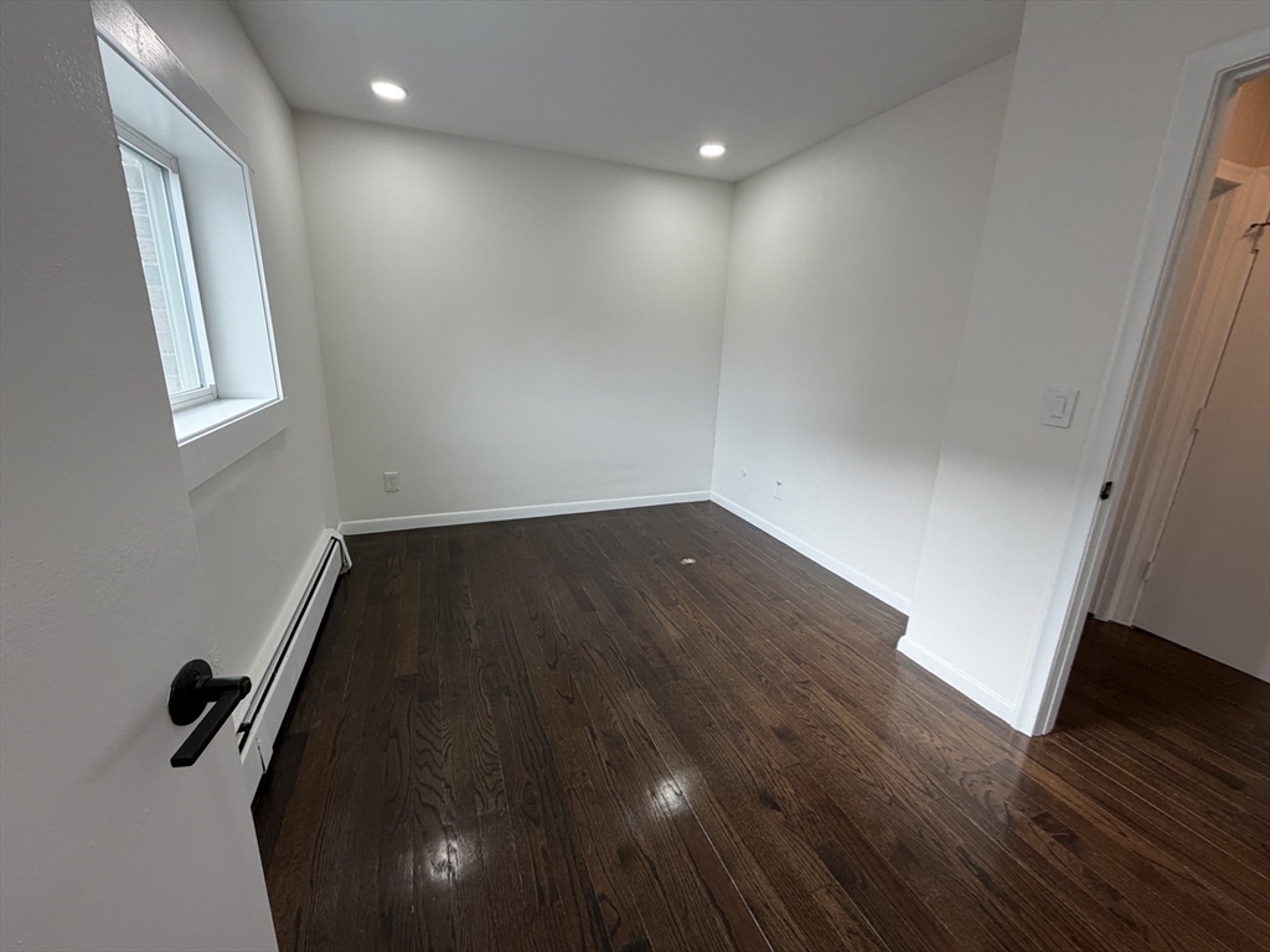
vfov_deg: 85.7
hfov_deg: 102.1
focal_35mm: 14
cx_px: 635
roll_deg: -1.2
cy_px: 476
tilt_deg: -15.2
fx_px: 514
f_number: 2.2
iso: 125
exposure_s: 1/120
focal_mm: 2.22
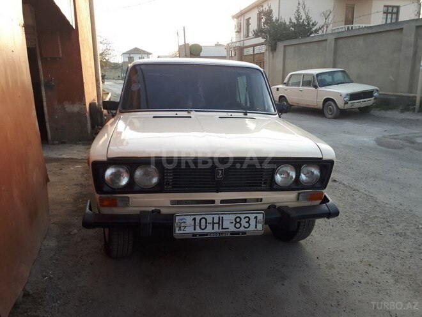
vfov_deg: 51.4
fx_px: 329
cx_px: 211
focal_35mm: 27
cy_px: 158
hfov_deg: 65.3
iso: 40
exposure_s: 1/241
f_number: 1.9
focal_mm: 3.6
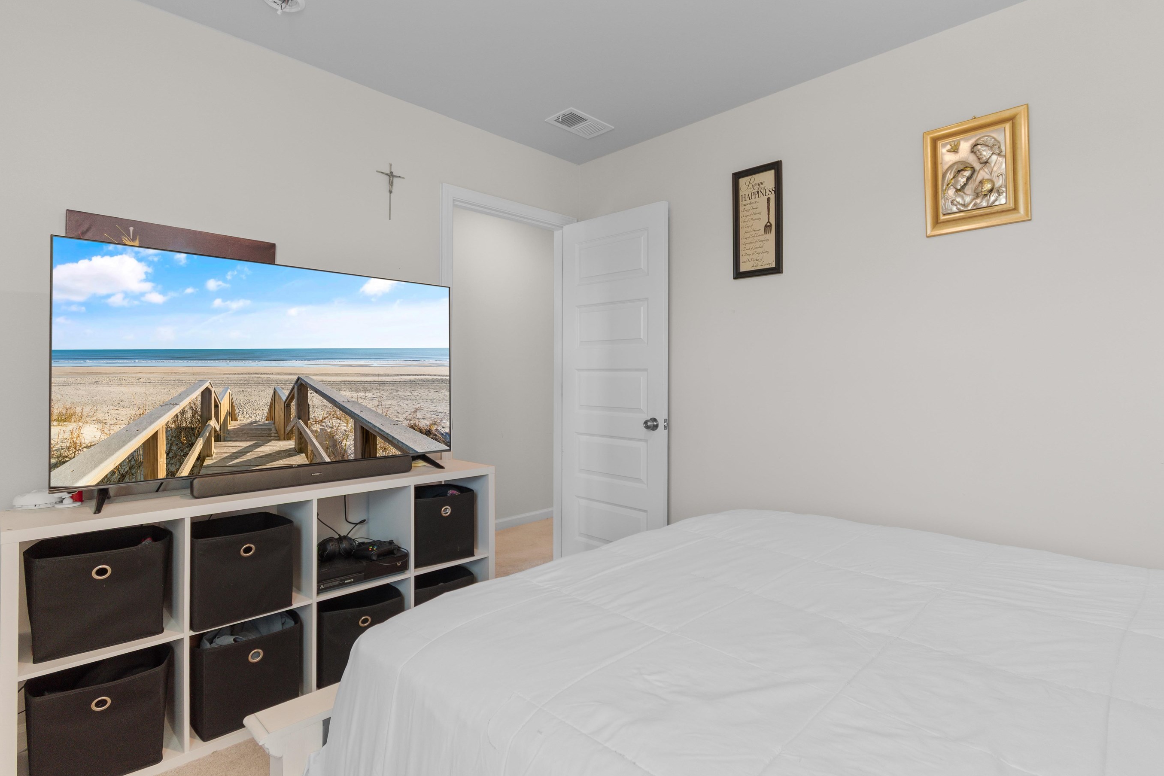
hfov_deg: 93.1
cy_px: 369
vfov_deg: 70.4
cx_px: 625
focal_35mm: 17
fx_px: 550
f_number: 4.5
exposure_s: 1/3
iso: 100
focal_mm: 10
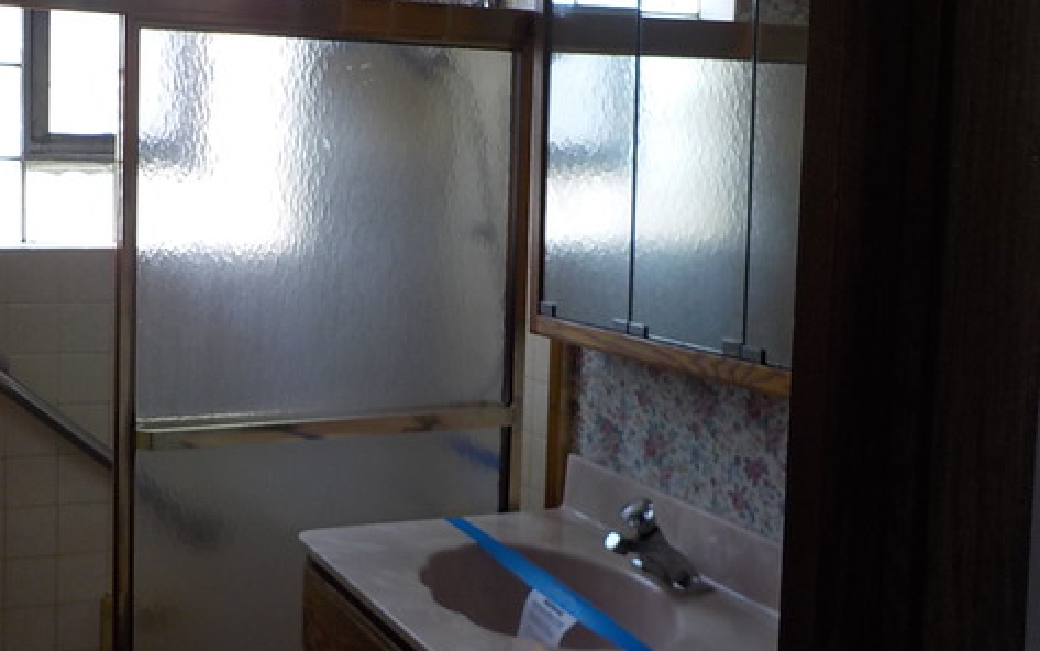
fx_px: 1219
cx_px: 372
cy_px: 290
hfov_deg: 45.7
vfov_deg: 29.9
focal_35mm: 43
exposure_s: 1/30
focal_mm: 4.1
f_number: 3.3
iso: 125
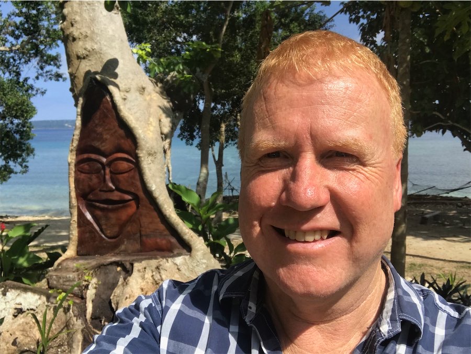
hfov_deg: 56.8
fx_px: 436
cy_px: 177
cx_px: 236
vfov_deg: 44.2
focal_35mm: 32
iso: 25
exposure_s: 1/1353
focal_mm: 2.87
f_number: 2.2
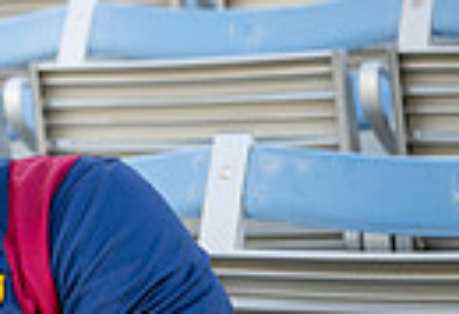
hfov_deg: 10.8
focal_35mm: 168
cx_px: -527
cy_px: 18
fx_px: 2160
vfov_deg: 8.3
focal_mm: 36
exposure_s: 1/640
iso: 400
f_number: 2.8
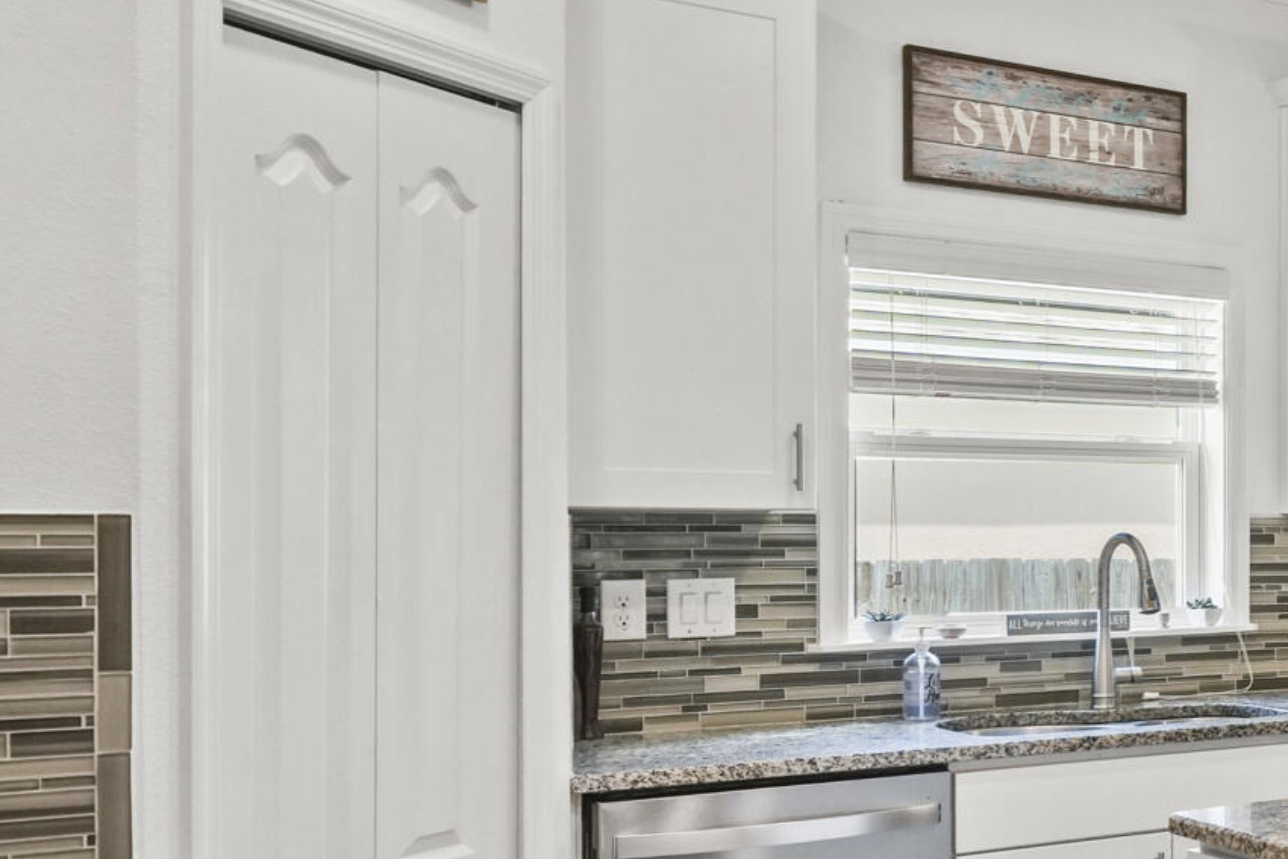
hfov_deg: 29.0
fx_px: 1789
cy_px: 542
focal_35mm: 50
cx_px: 1818
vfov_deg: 26.9
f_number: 10
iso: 1000
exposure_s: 1/8
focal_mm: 17
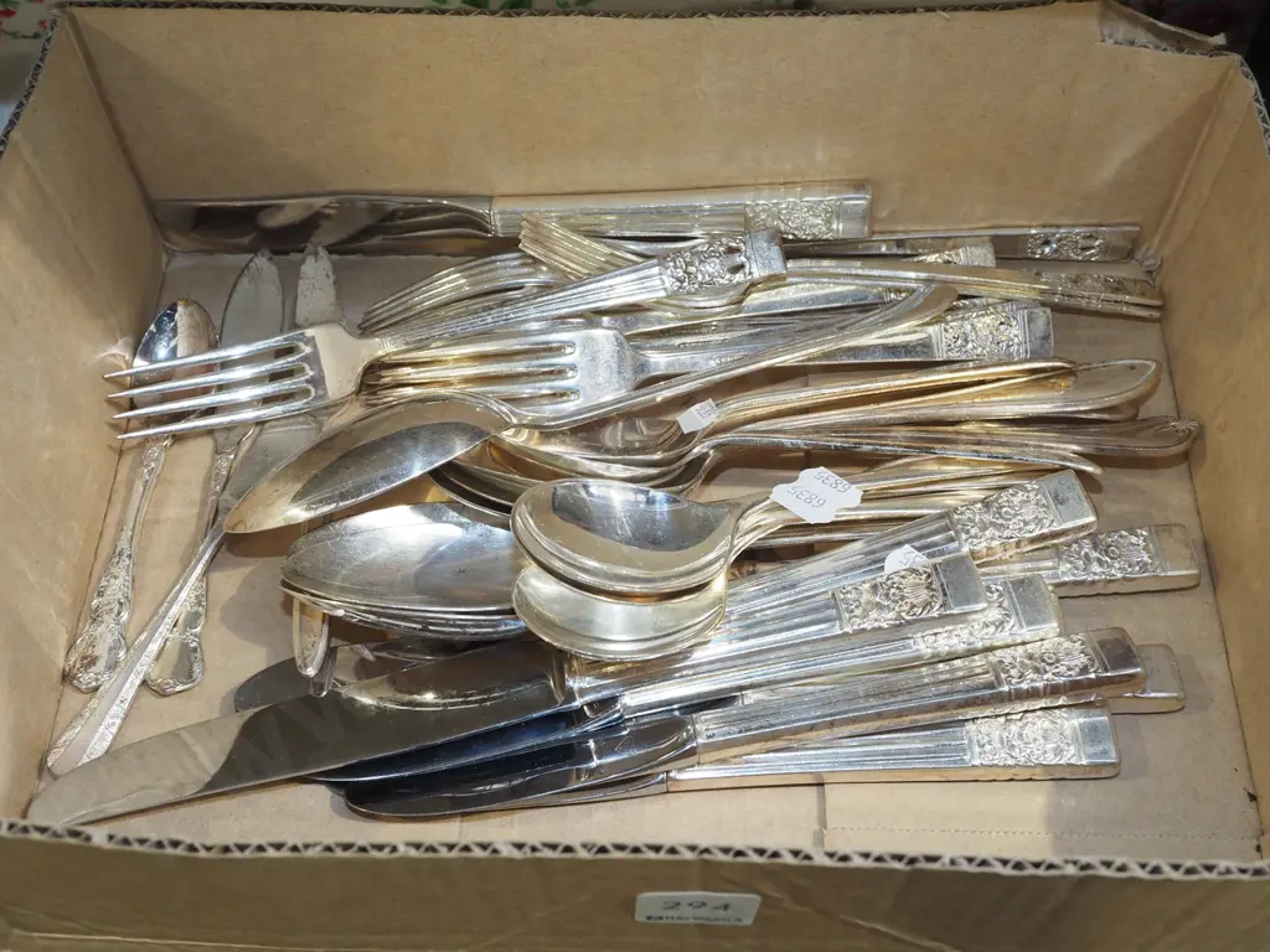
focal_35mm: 40
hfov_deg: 46.8
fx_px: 1468
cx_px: 635
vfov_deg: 36.0
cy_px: 476
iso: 1000
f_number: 5.6
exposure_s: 1/60
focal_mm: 20
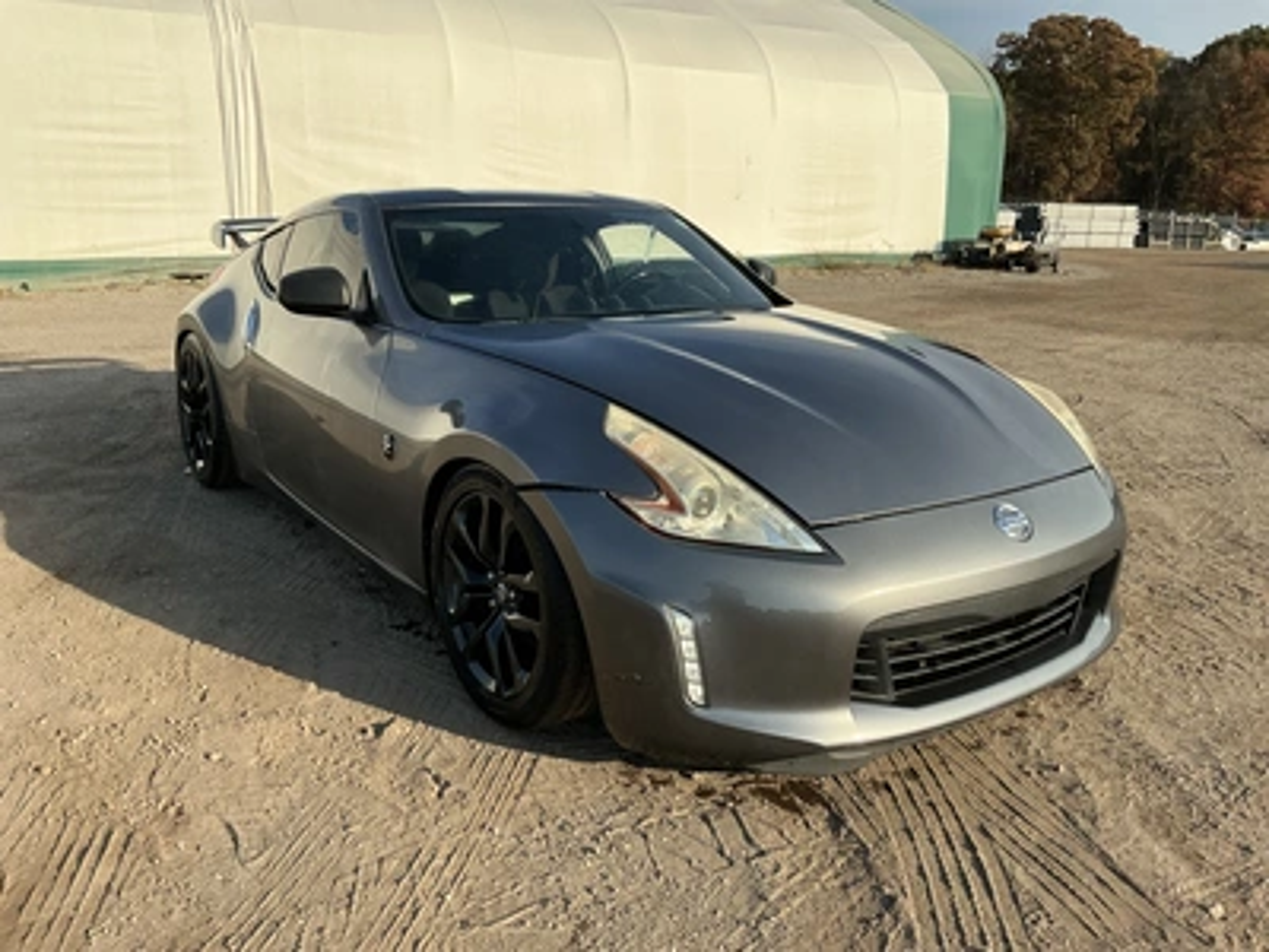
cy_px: 476
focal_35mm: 28
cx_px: 634
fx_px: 1026
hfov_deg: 63.4
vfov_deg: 49.7
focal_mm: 3
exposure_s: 1/1675
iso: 25
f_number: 1.8
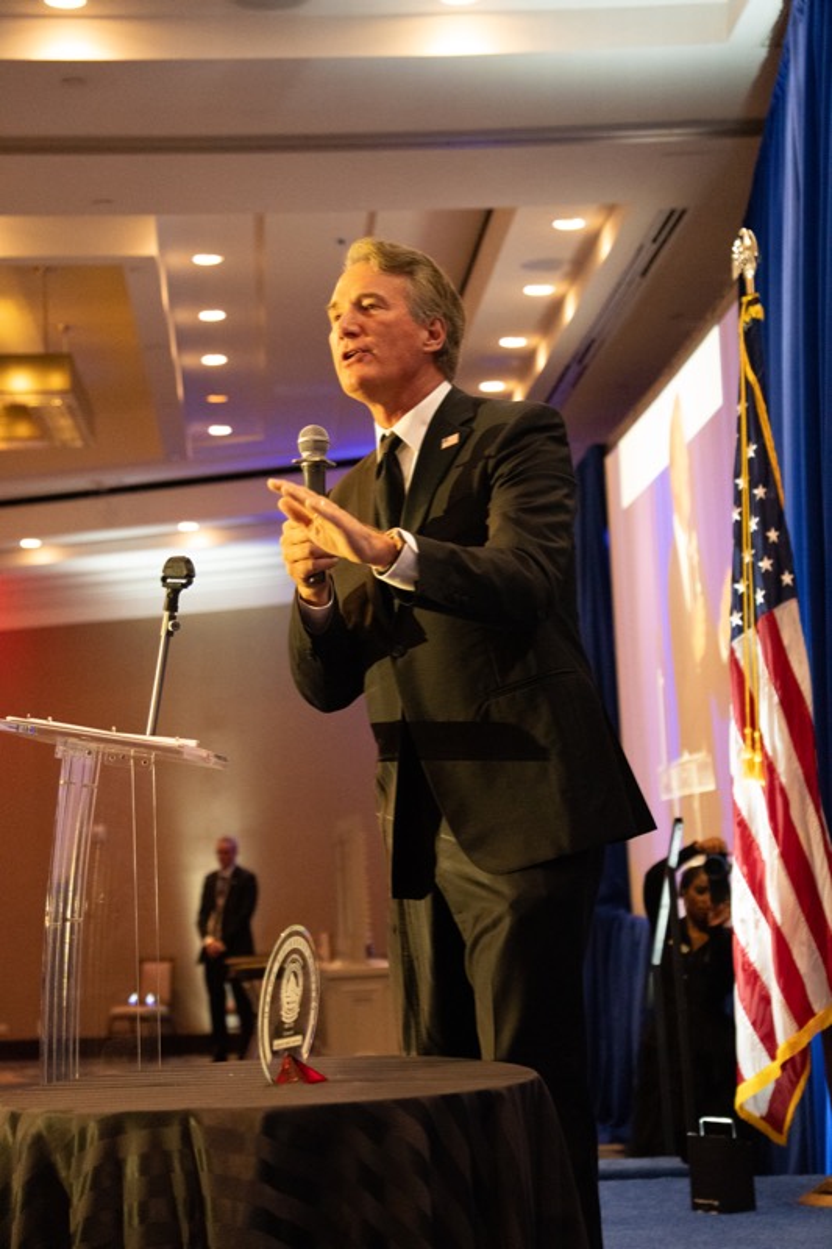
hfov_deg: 18.2
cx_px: 416
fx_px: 2601
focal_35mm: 75
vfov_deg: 27.0
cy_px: 624
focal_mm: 50
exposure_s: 1/100
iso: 6400
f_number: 3.2
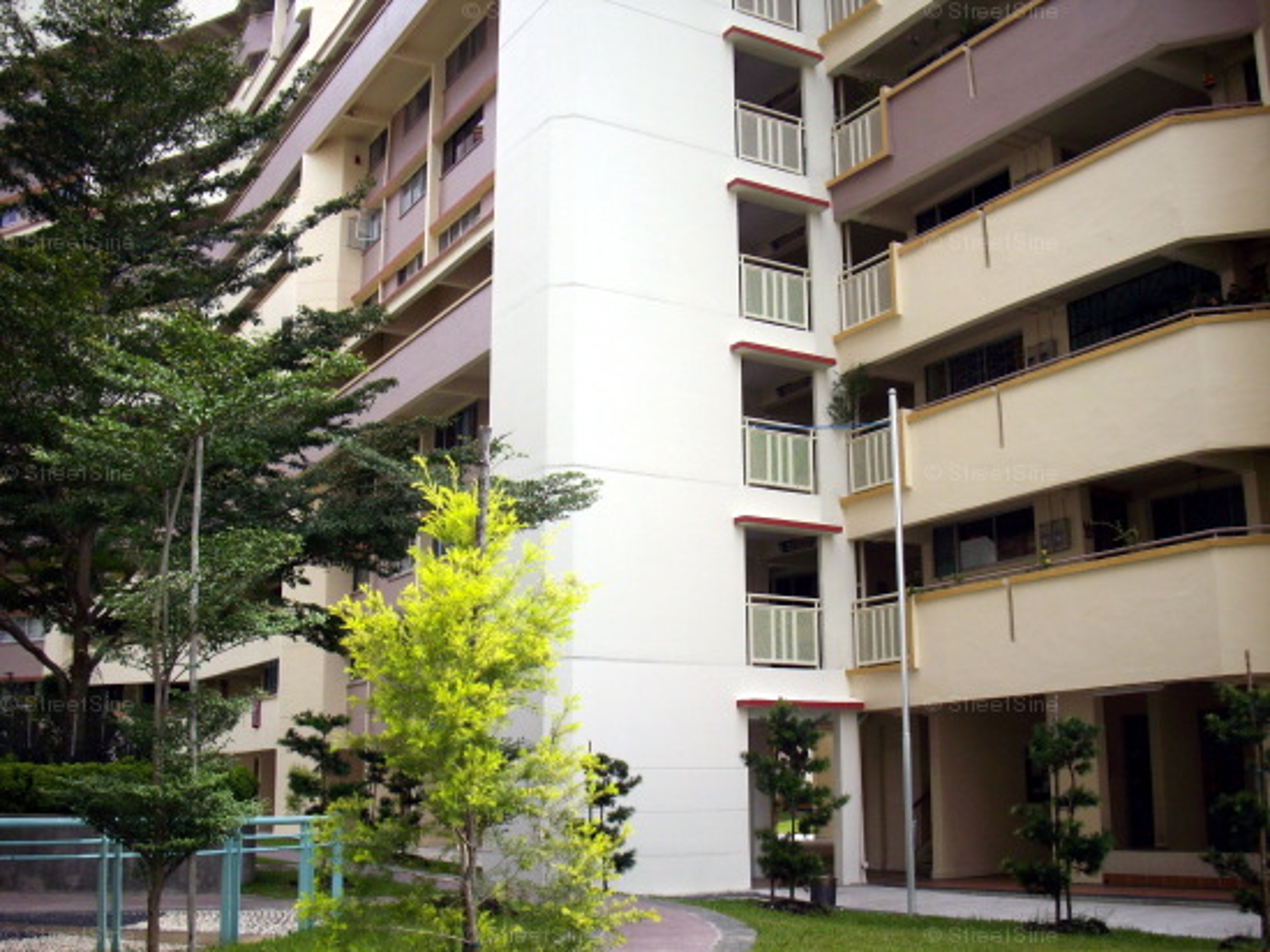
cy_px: 476
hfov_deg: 50.2
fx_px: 1357
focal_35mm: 37
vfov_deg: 38.6
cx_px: 635
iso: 80
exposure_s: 1/250
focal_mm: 6.2
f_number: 5.6
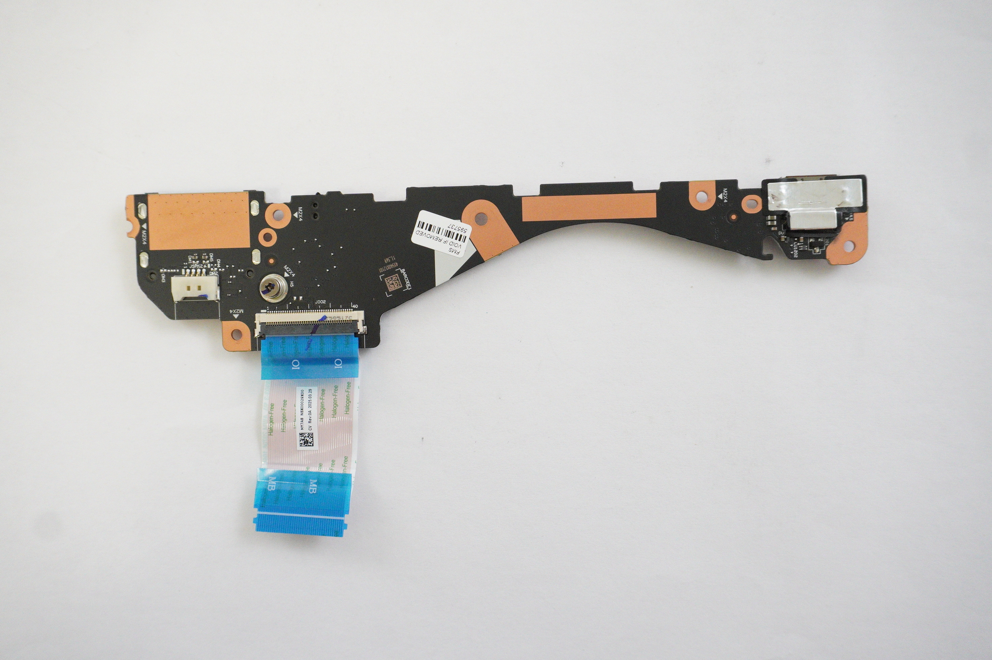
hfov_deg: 62.0
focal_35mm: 30
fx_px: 826
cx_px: 496
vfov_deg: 43.5
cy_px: 330
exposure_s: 1/200
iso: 4000
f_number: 5.6
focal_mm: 20
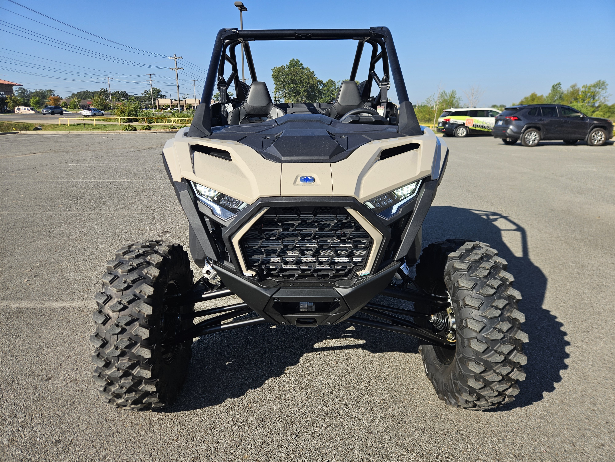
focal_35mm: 23
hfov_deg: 73.9
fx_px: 409
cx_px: 308
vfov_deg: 58.9
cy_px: 231
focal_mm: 5.4
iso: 25
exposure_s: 1/1387
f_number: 1.8
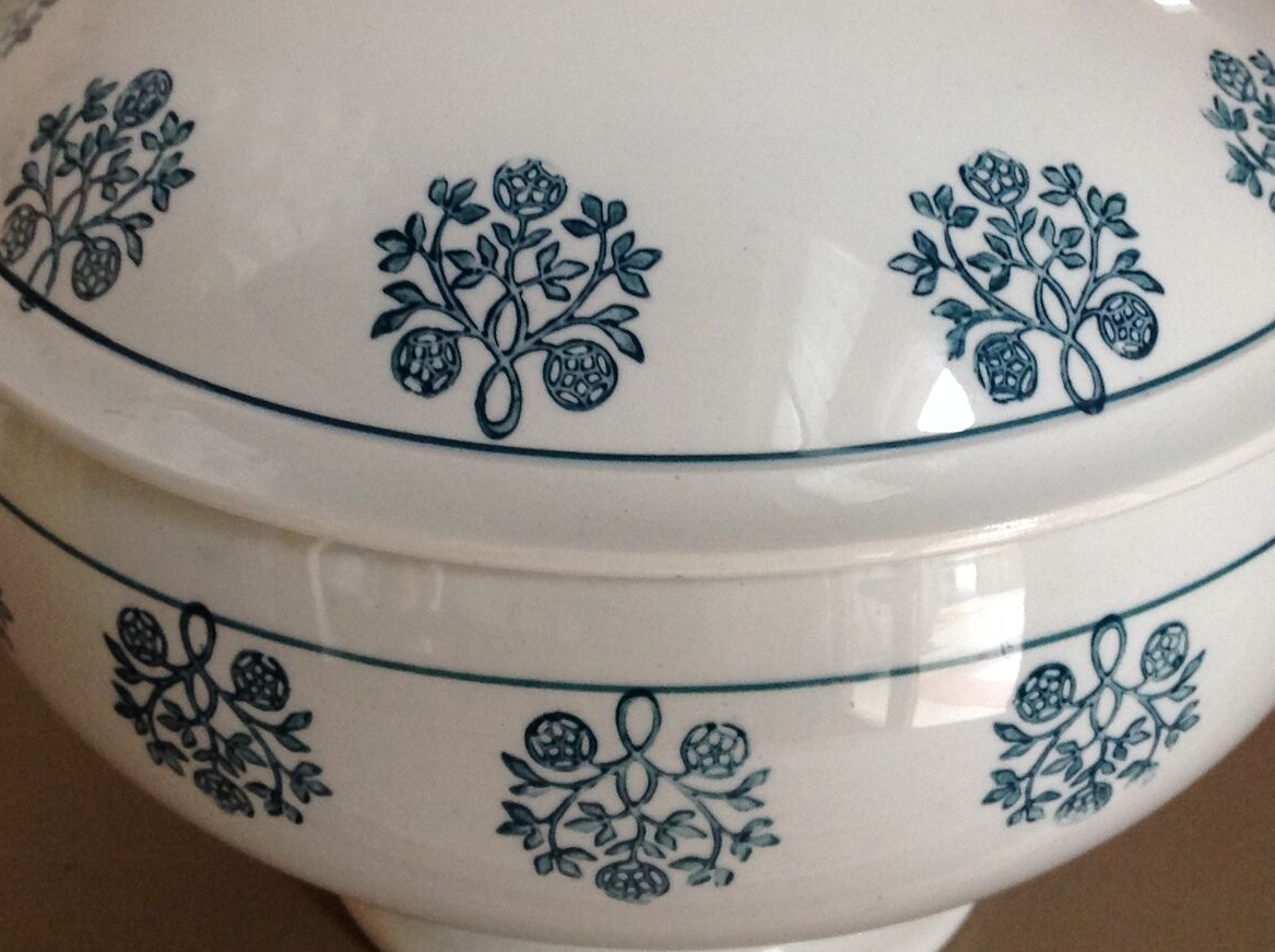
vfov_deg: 24.0
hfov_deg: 32.2
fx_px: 2206
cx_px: 676
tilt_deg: -28.5
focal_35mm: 60
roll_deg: -0.4
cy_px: 209
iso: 125
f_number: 2.4
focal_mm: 4.28
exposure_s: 1/15
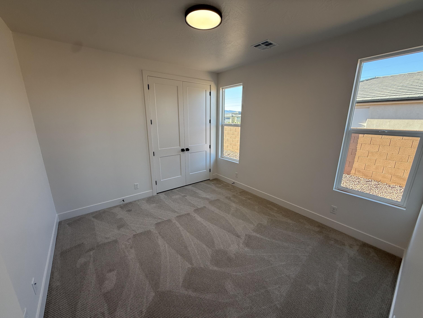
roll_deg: -0.1
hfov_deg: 102.1
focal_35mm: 14
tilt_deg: -12.0
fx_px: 171
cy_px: 159
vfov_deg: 85.7
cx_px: 212
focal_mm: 2.22
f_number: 2.2
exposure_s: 1/120
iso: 64
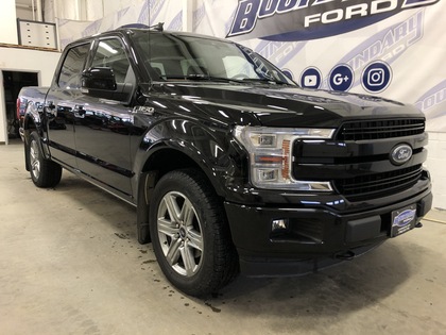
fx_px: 361
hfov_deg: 63.4
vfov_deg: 49.7
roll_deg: -0.8
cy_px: 168
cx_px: 223
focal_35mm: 28
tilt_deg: -9.2
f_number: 1.8
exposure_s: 1/30
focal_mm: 4
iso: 32
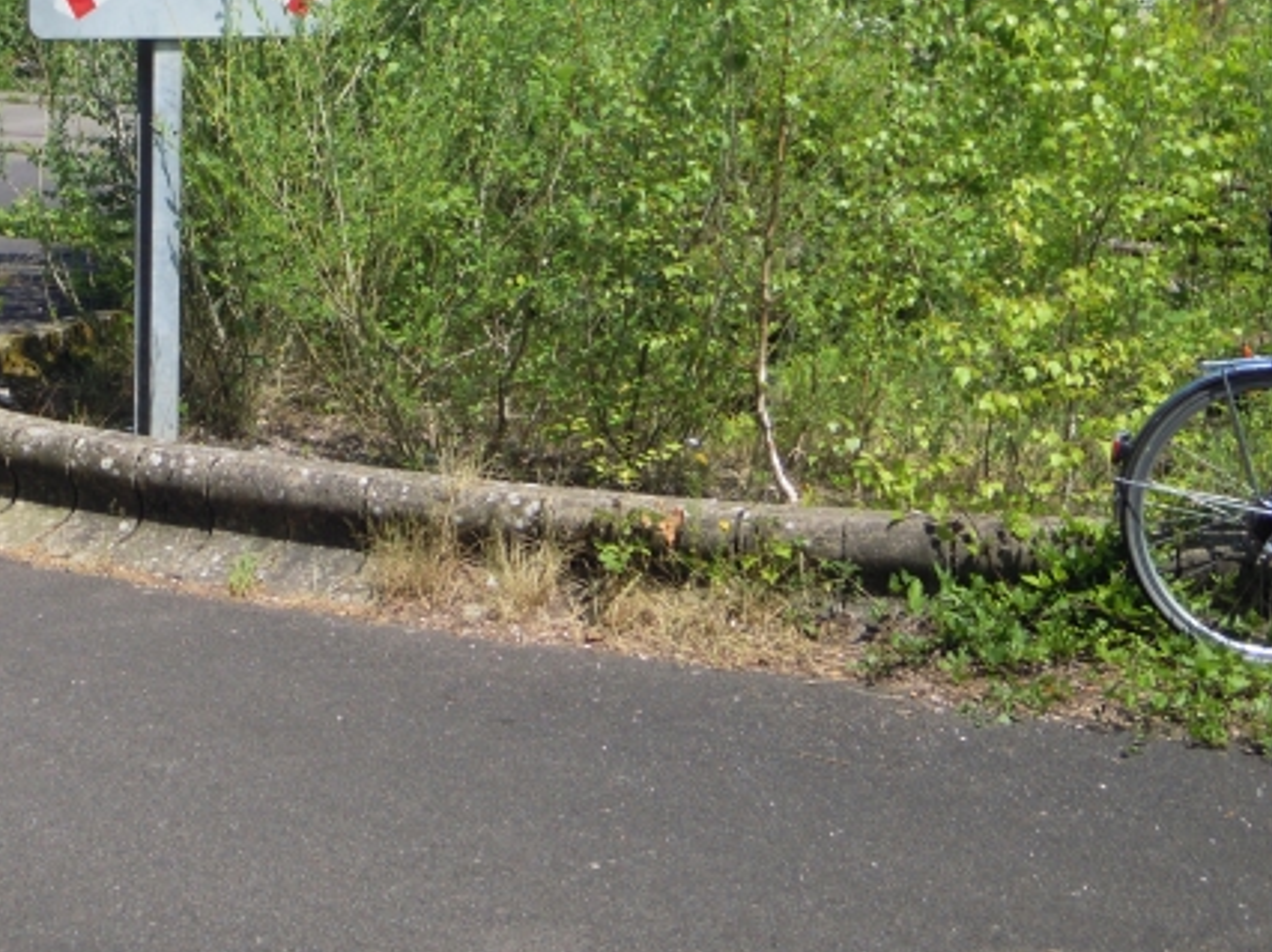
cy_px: 119
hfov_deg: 25.1
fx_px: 2828
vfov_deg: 18.8
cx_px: 319
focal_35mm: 77
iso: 100
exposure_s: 1/160
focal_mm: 7.3
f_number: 9.1
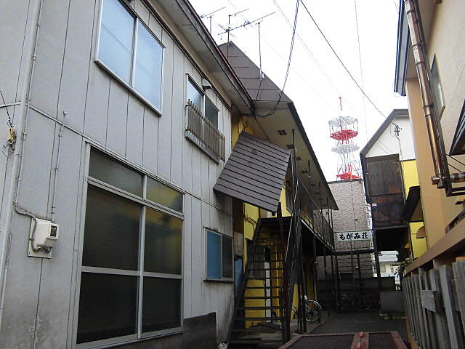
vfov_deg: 45.4
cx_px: 232
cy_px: 174
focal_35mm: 31
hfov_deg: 58.4
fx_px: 416
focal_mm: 5.5
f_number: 2.9
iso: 200
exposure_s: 1/60
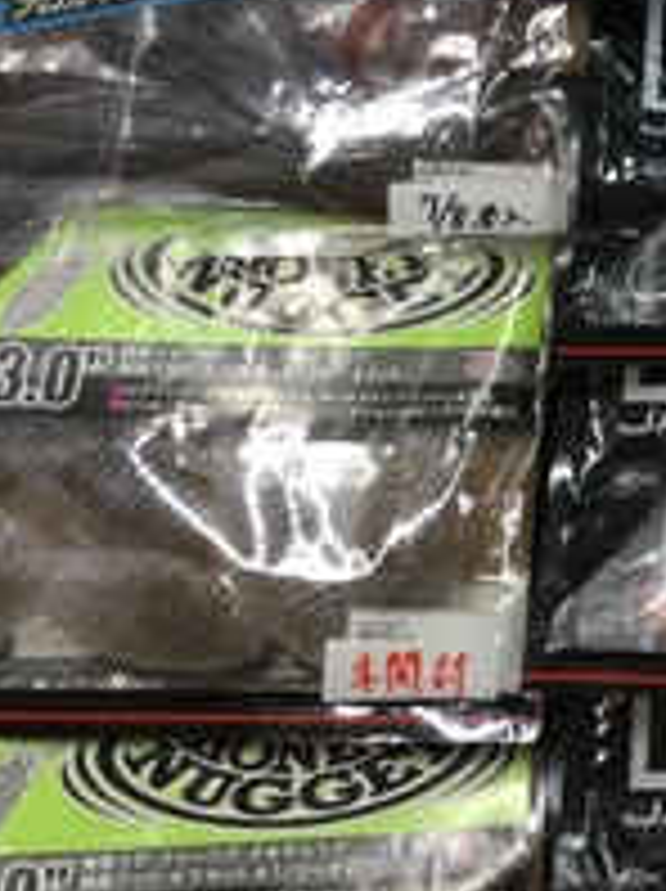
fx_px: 2417
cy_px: 297
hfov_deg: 14.4
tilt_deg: -73.2
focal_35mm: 94
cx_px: 1053
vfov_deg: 20.8
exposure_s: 1/30
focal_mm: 3.3
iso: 32
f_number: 2.4
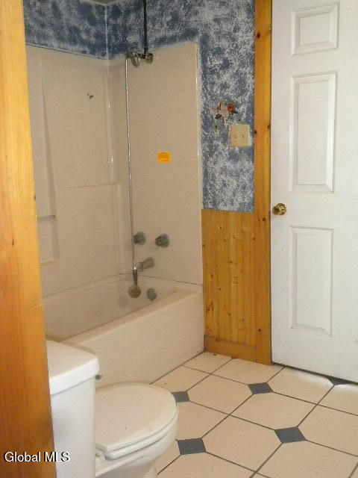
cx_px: 179
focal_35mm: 37
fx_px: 510
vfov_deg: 50.1
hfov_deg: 38.7
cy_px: 239
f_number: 3.5
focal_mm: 6.6
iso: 400
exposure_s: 1/30
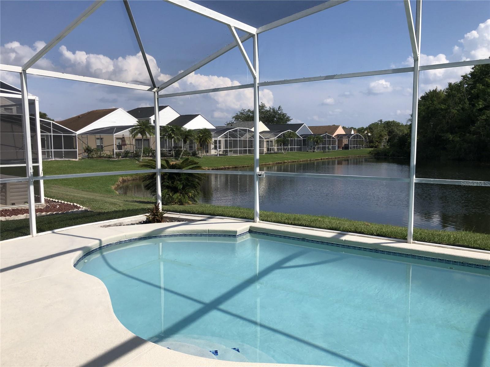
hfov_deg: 63.4
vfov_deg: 49.7
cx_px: 245
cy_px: 184
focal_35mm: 28
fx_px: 396
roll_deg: +0.5
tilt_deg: -5.6
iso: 20
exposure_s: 1/1946
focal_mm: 4
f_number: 1.8
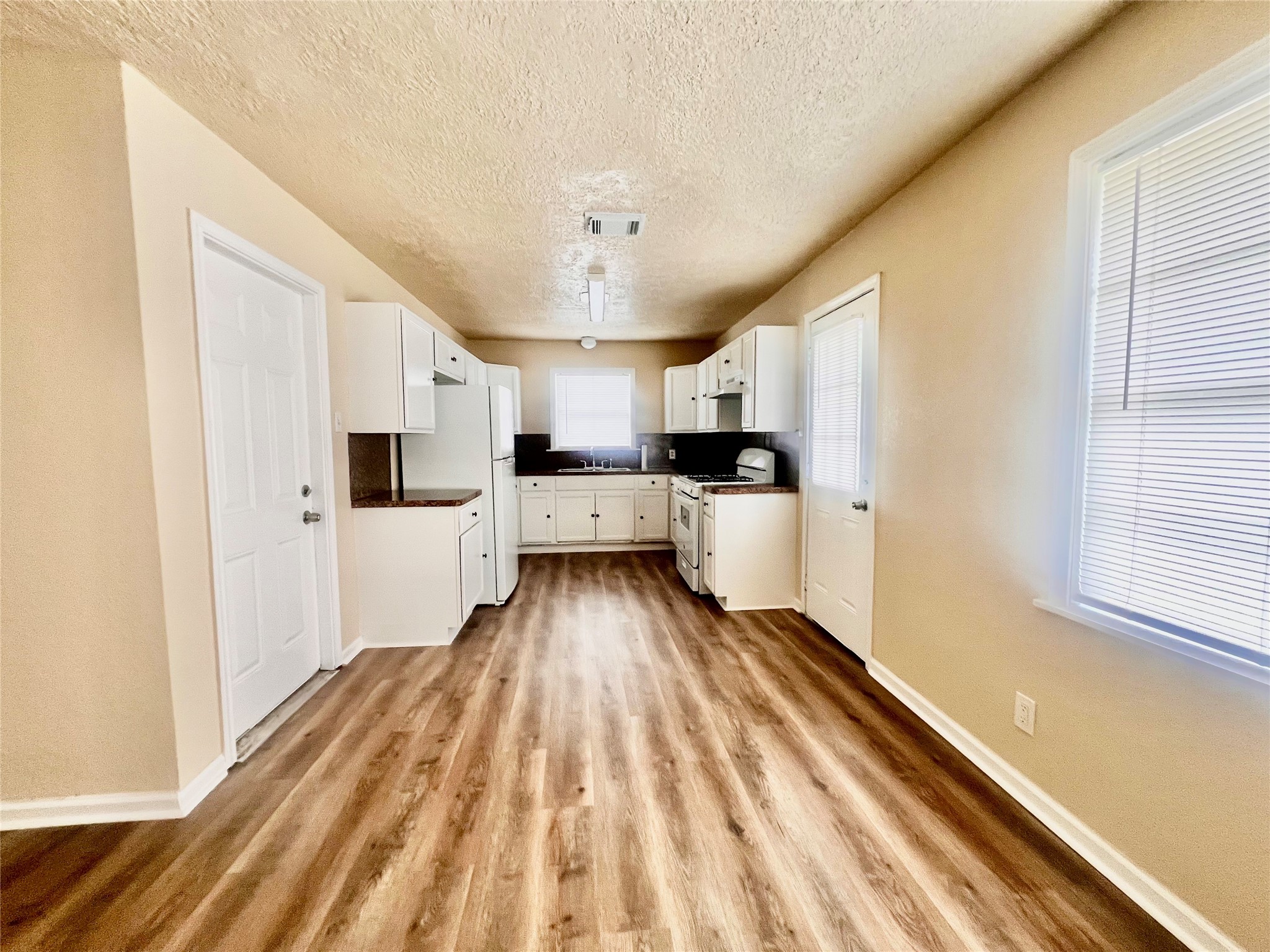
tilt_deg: -4.8
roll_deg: +0.0
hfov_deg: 106.2
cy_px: 476
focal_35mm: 13
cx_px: 635
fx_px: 477
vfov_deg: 89.9
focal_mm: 1.57
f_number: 1.8
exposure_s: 1/99
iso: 250
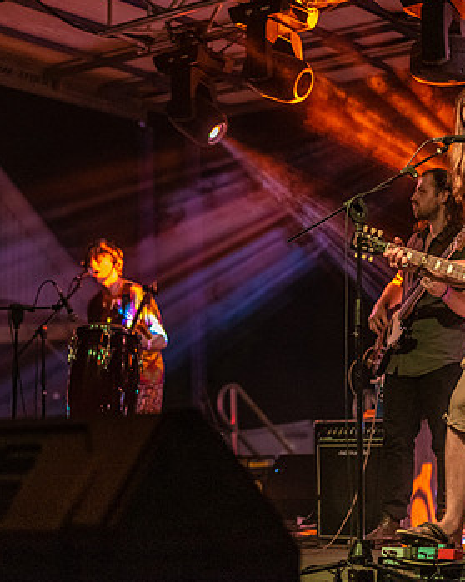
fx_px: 1342
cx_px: 143
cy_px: 276
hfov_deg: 19.6
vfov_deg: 24.4
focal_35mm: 78
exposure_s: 1/125
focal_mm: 50
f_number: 1.8
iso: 3200
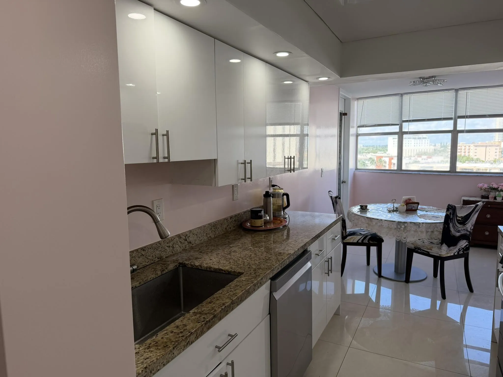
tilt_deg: -6.4
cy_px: 188
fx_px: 349
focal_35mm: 24
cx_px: 252
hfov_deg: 71.6
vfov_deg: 56.8
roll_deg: +1.1
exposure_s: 1/524
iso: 100
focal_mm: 6.76
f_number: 1.78
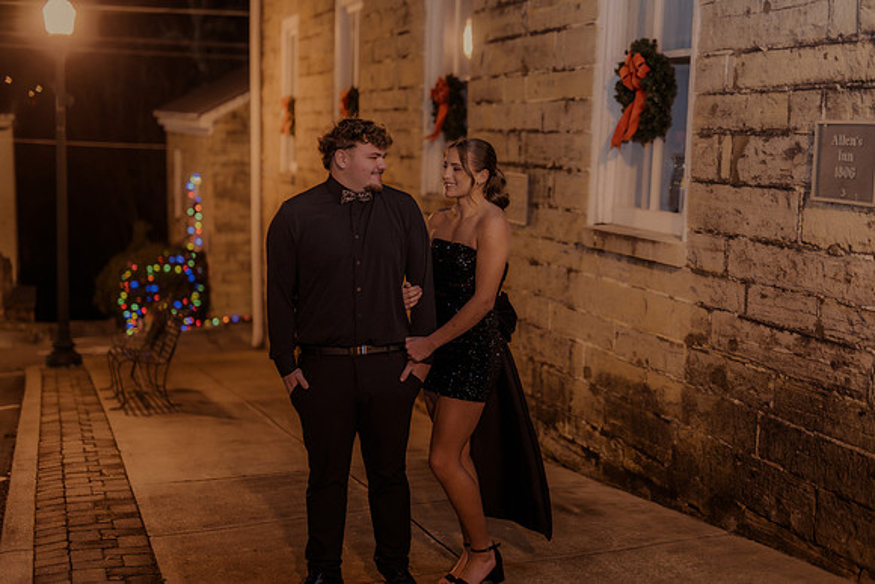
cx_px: 438
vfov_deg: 27.0
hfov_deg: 39.6
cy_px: 292
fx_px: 1216
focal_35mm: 50
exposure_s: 1/200
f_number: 1.4
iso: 2500
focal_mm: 50
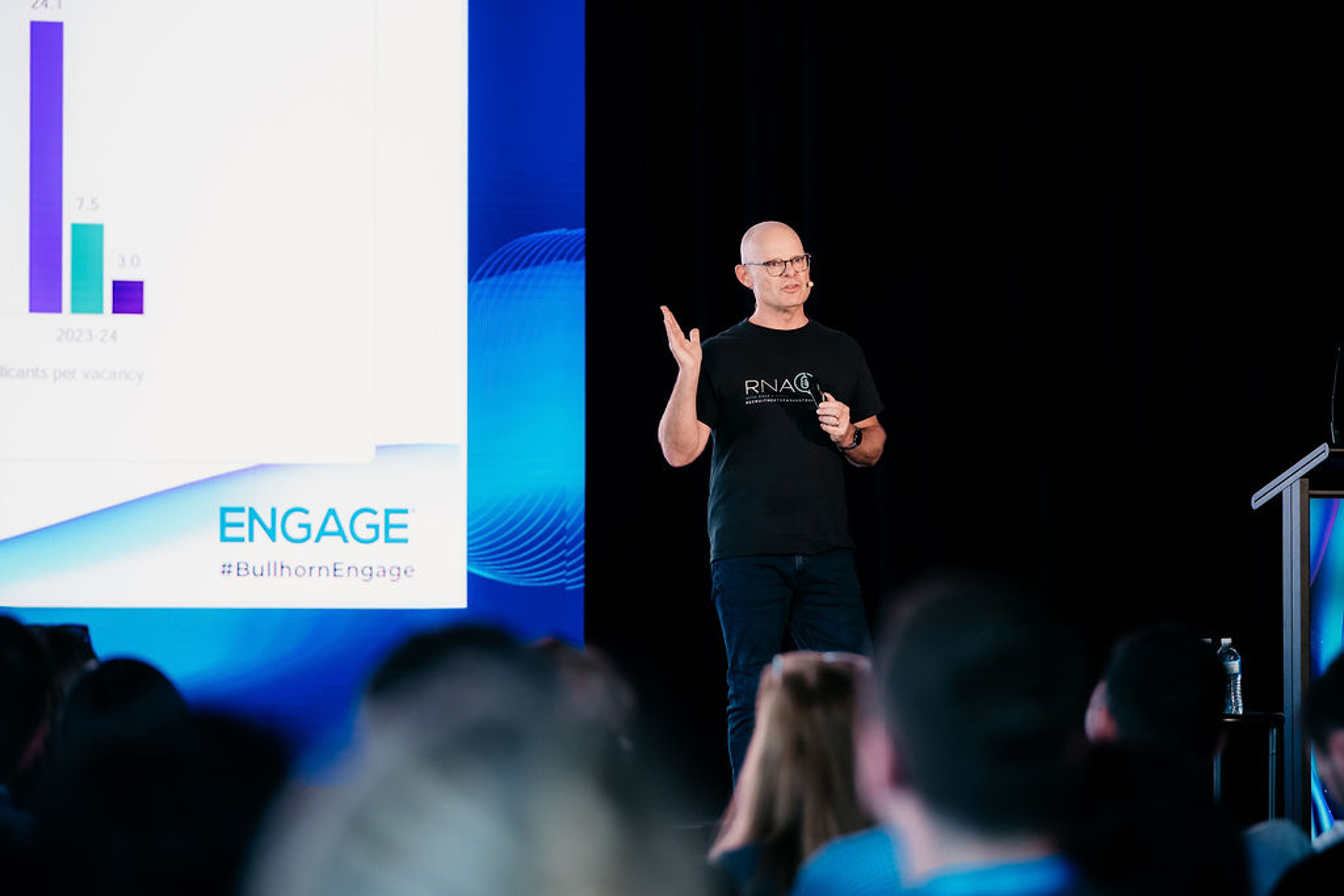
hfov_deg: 13.0
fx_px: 5904
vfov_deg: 8.7
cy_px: 448
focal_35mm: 158
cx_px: 672
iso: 1250
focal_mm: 150
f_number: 3.5
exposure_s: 1/320
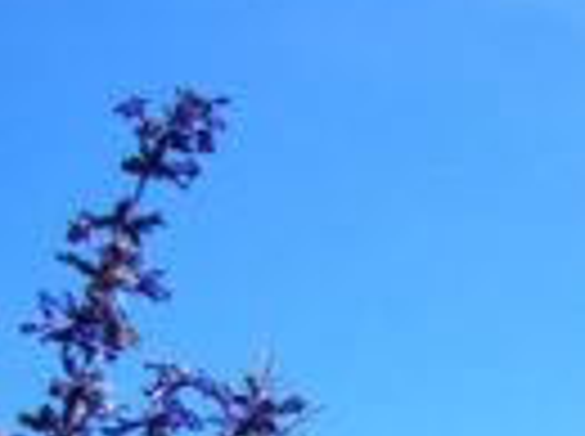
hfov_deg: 12.5
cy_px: 836
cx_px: 1051
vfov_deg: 9.7
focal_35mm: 144
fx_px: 2429
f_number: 4.3
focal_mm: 5.8
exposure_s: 1/250
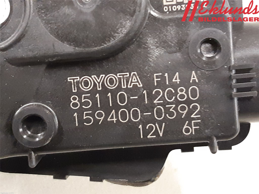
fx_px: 195
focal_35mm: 26
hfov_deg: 67.3
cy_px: 97
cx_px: 130
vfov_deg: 53.1
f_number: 1.7
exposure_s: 1/25
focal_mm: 3.93
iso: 500
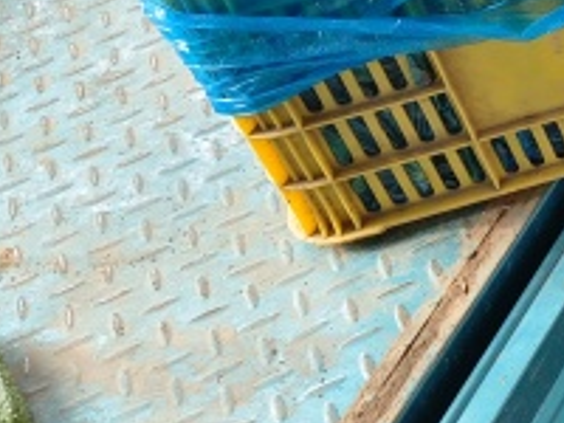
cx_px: 1069
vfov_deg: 15.9
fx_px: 1499
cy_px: 73
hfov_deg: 16.9
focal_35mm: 92
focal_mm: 5.5
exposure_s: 1/271
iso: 50
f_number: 1.88
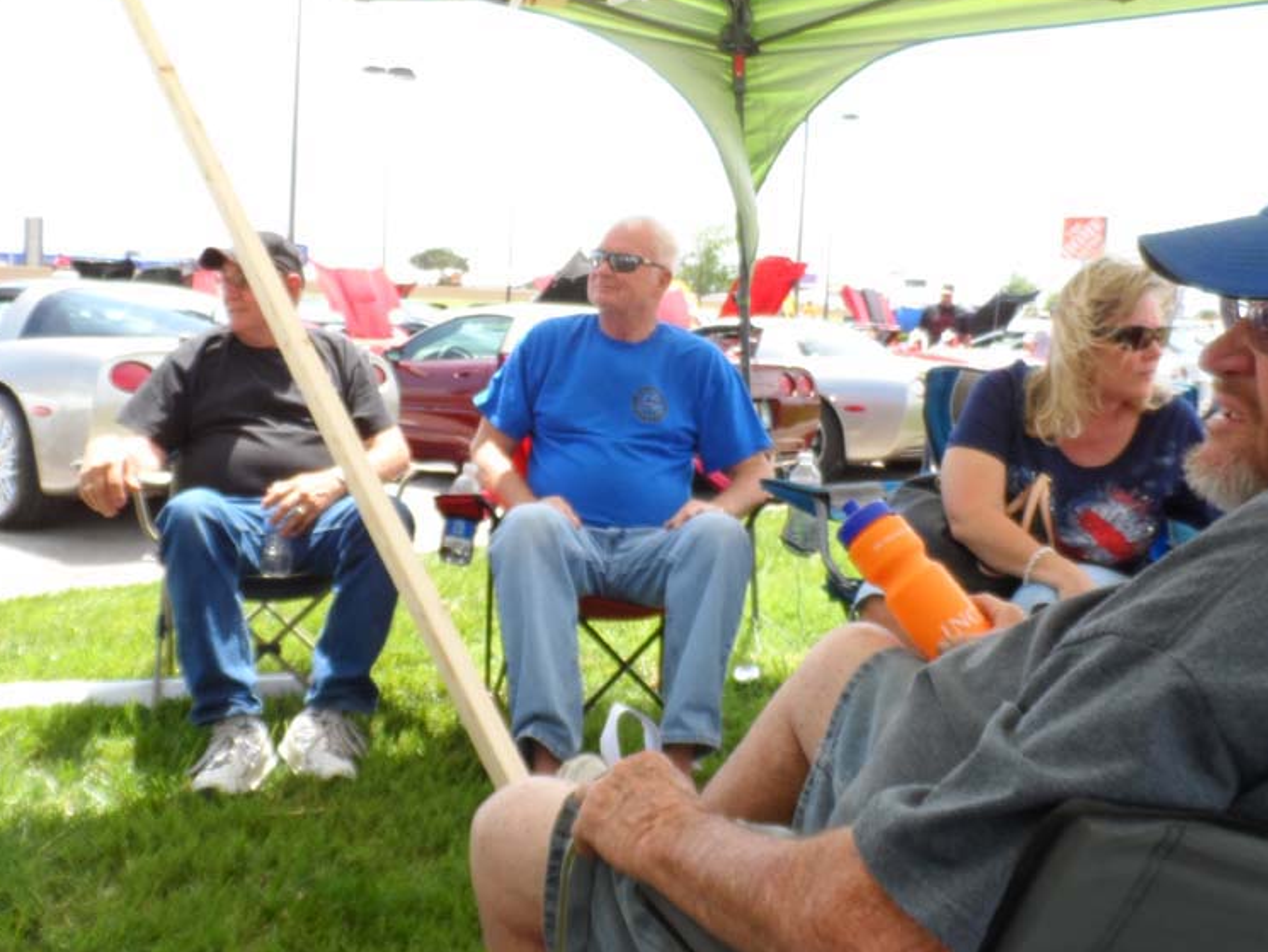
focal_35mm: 33
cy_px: 410
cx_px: 587
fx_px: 1209
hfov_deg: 55.3
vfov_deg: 42.9
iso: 80
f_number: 3.2
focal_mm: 4
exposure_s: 1/250
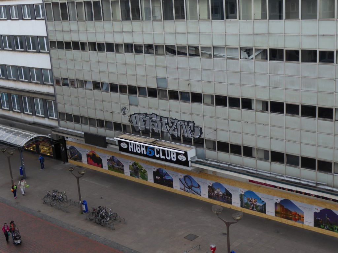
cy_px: 126
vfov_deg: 29.1
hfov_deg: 38.2
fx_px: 488
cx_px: 169
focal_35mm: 50
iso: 80
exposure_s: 1/250
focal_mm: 9
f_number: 4.1
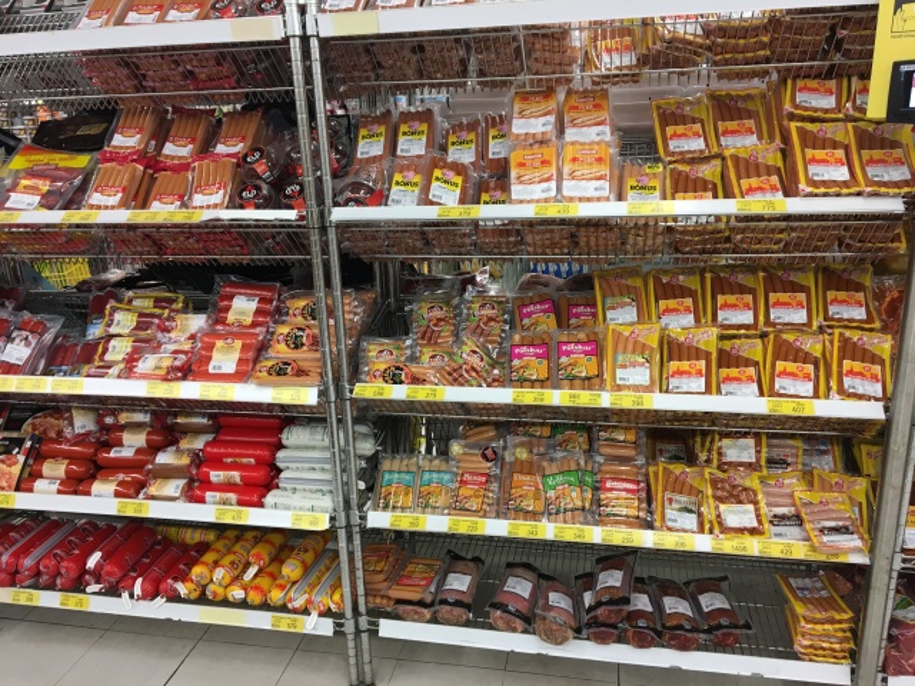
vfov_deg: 48.2
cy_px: 343
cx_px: 458
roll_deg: +1.3
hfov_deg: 61.7
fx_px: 767
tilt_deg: -17.4
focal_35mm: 29
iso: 32
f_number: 2.2
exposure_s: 1/33
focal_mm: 4.15
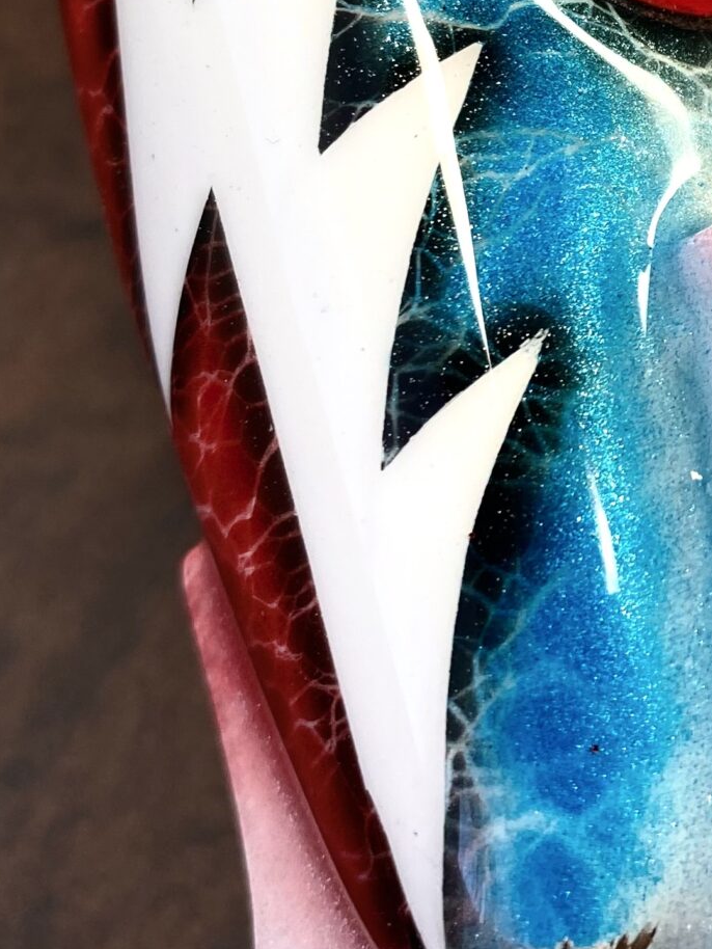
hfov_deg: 20.0
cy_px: 4
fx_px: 1919
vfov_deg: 26.3
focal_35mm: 70
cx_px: 811
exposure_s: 1/100
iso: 50
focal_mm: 4.25
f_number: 1.8
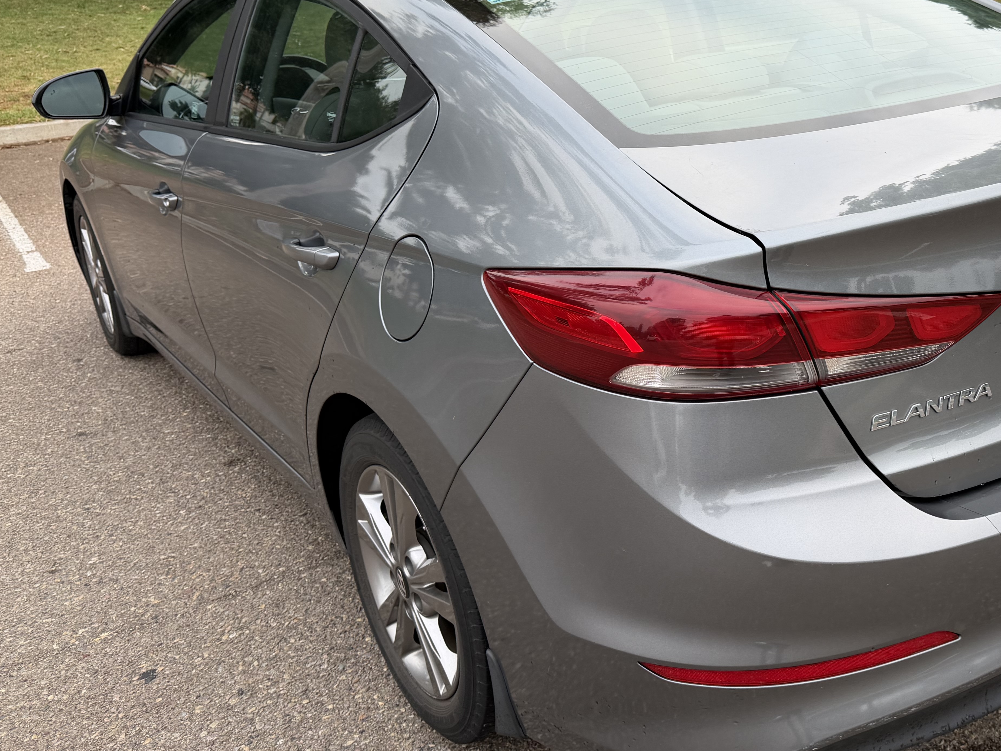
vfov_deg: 38.5
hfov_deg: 48.5
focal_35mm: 37
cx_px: 729
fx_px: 1070
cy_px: 308
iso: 64
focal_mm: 6.76
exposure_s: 1/288
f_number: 1.78
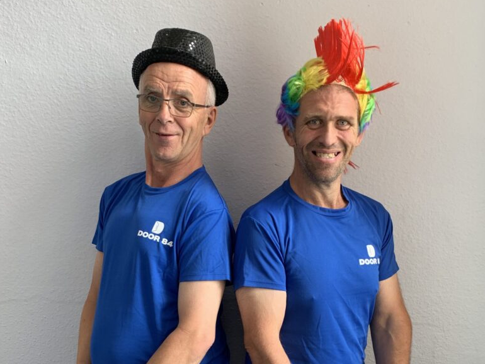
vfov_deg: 51.4
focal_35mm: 27
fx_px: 378
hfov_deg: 65.3
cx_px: 246
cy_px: 181
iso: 64
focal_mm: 4.25
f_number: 1.8
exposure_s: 1/50
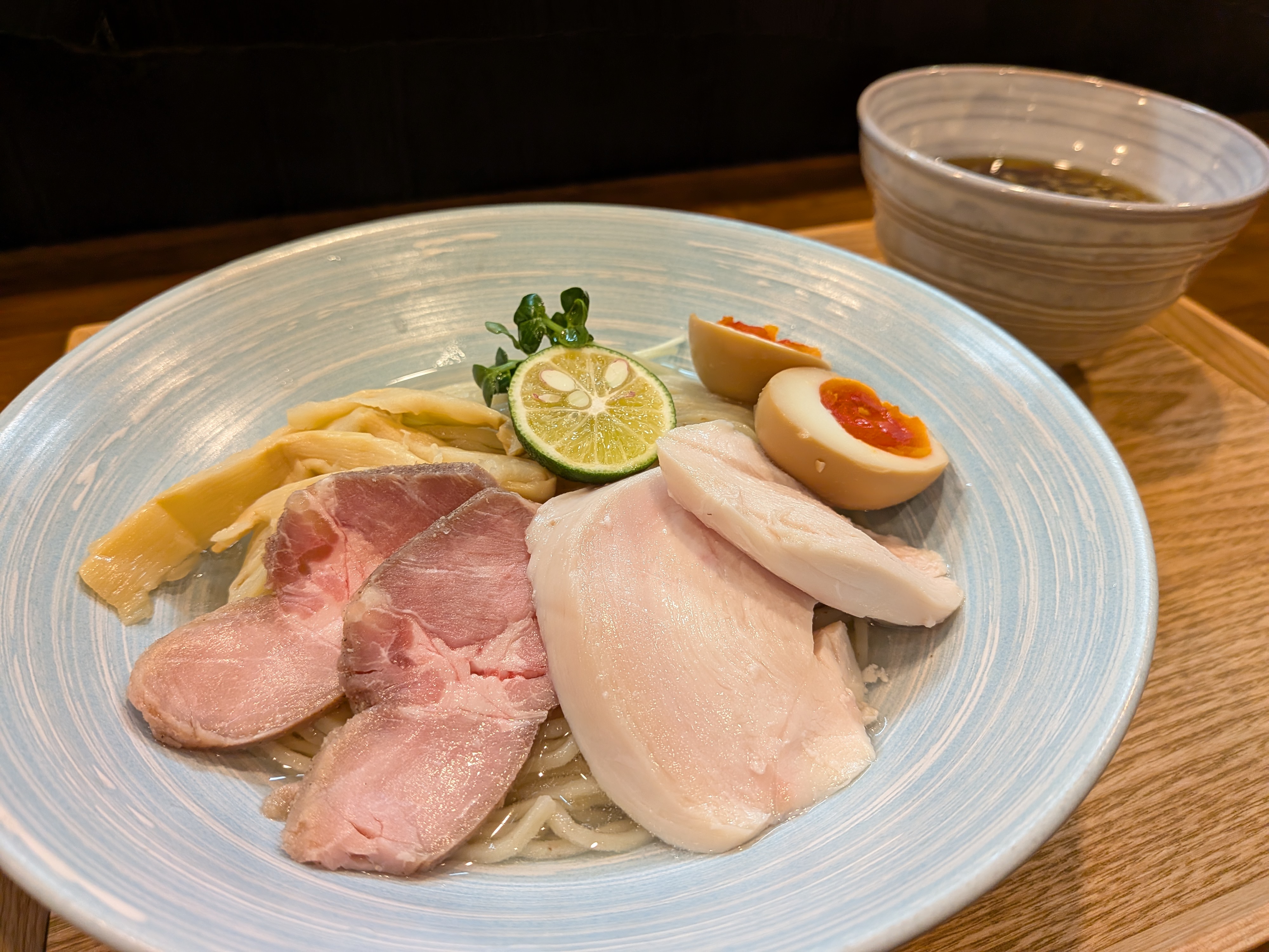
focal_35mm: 24
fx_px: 880
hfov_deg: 71.6
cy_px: 476
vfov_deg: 56.8
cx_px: 634
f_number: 1.7
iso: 139
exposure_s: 1/100
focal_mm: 4.53
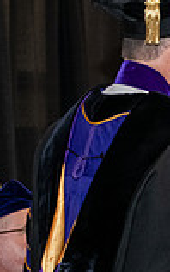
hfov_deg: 4.9
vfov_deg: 8.0
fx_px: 1939
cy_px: 182
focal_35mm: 262
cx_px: 367
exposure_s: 1/200
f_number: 5.6
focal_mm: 70
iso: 2500
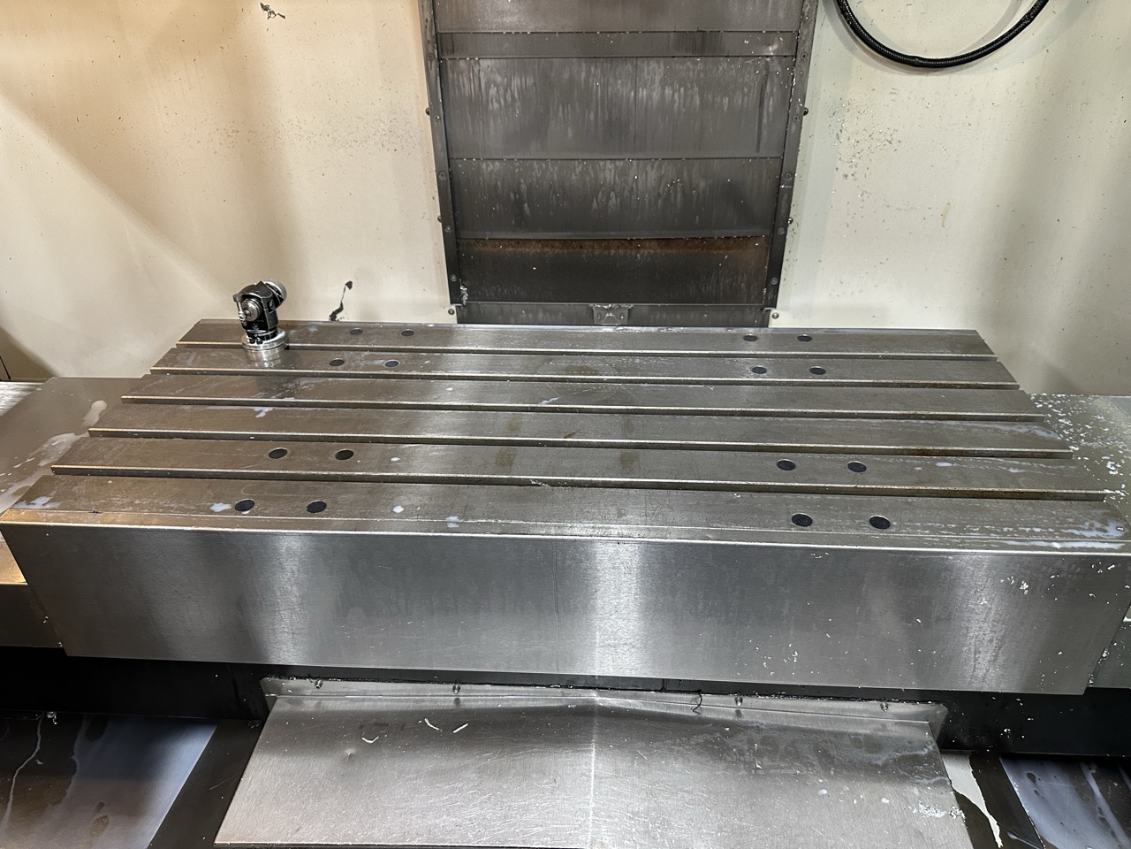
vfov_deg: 56.8
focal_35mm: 24
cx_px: 566
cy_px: 424
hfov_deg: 71.6
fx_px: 784
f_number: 1.78
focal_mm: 6.86
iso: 400
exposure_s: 1/60
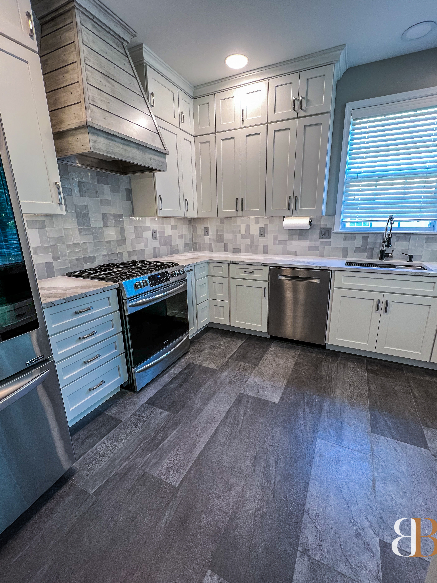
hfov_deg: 85.6
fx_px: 236
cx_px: 230
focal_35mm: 14
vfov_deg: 102.1
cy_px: 290
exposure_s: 1/60
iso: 160
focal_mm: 1.57
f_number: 1.8
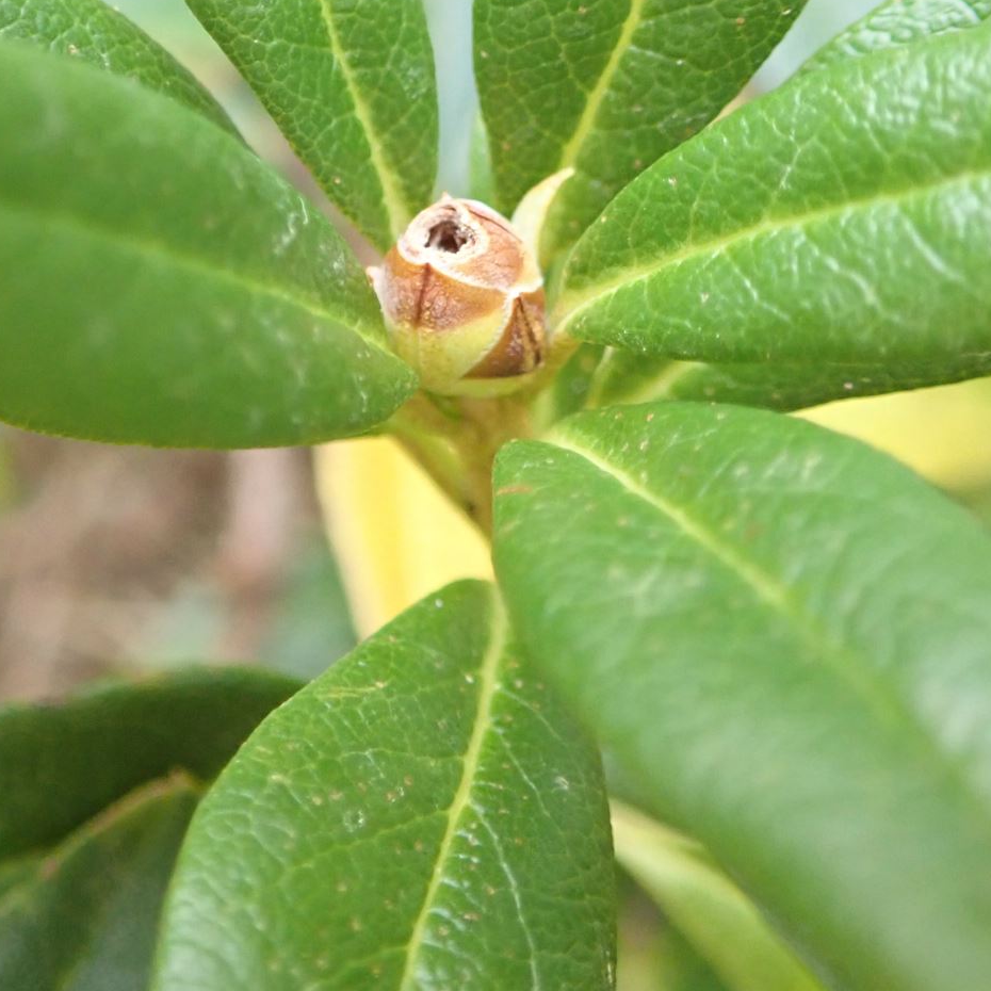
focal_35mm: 57
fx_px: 1846
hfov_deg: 30.0
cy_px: 273
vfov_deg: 29.7
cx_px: 422
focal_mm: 5.5
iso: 640
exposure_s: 1/125
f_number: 2.3
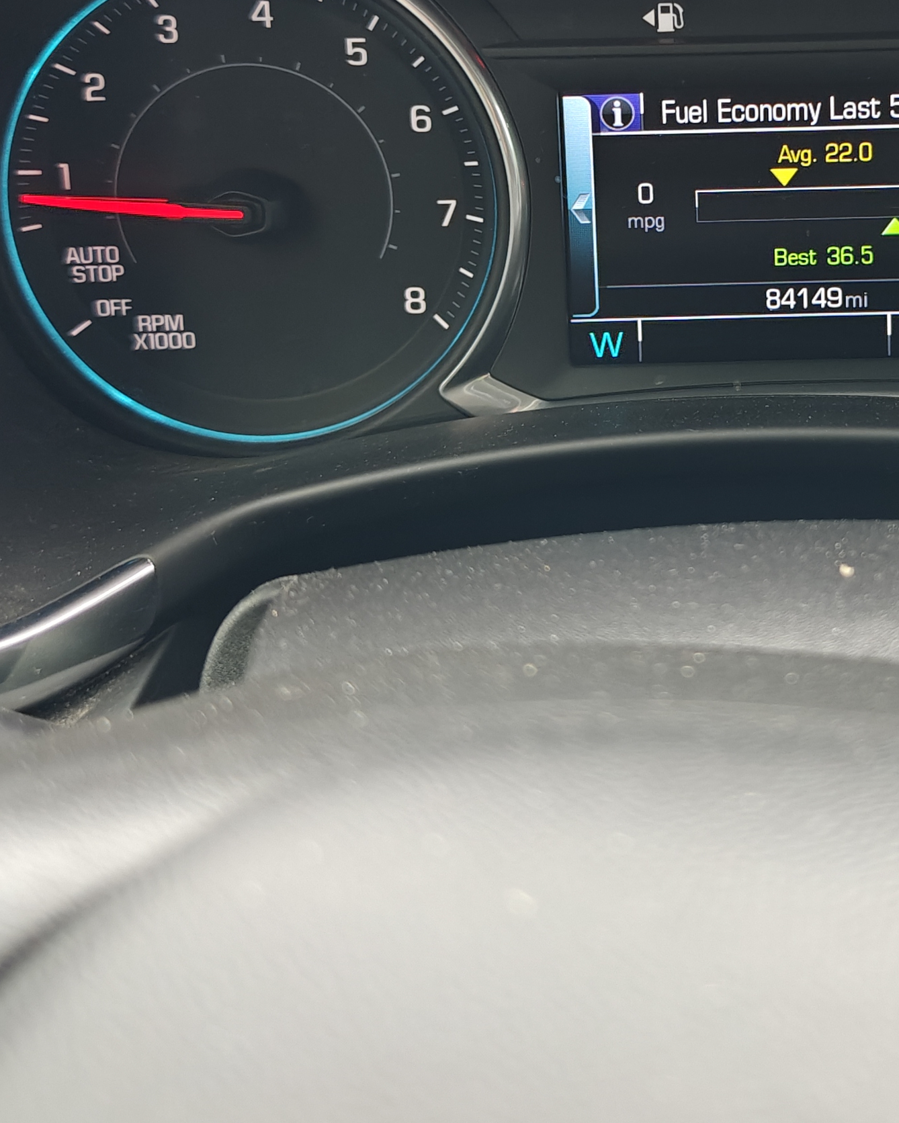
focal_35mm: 55
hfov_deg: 27.0
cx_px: 748
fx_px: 1829
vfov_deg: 33.2
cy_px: 225
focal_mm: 6.06
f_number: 1.6
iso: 200
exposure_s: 1/100
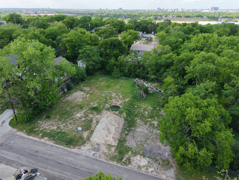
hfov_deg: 71.6
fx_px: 166
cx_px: 120
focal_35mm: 24
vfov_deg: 56.8
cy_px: 90
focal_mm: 8.67
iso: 100
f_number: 1.8
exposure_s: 1/500
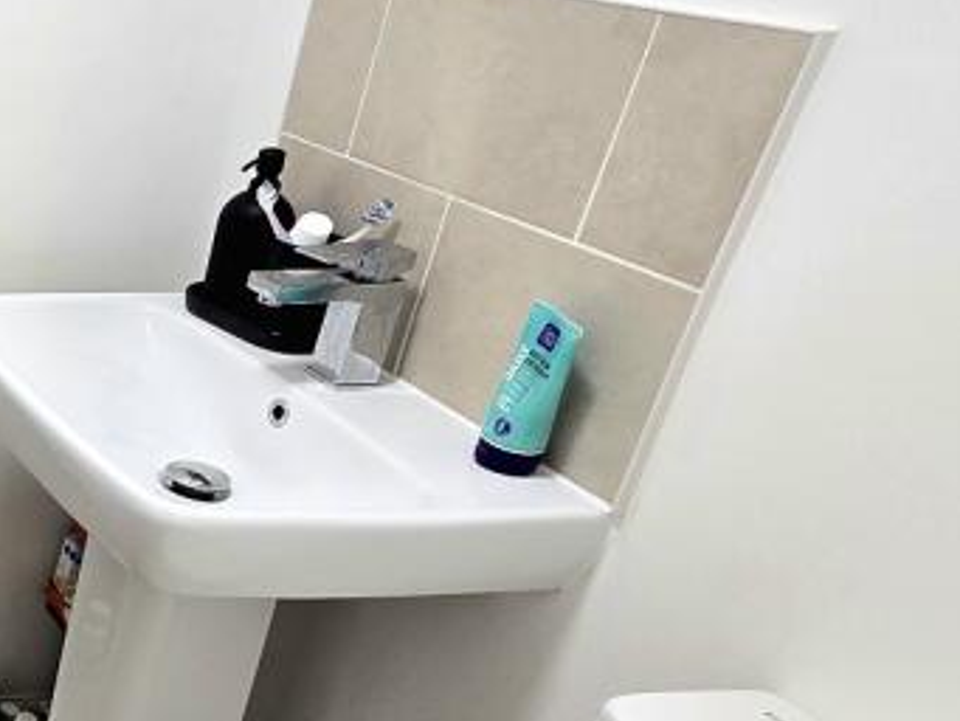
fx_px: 1082
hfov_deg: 29.6
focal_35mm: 39
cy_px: 383
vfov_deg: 36.8
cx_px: -462
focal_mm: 2.2
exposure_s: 1/50.3
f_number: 2.2
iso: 100
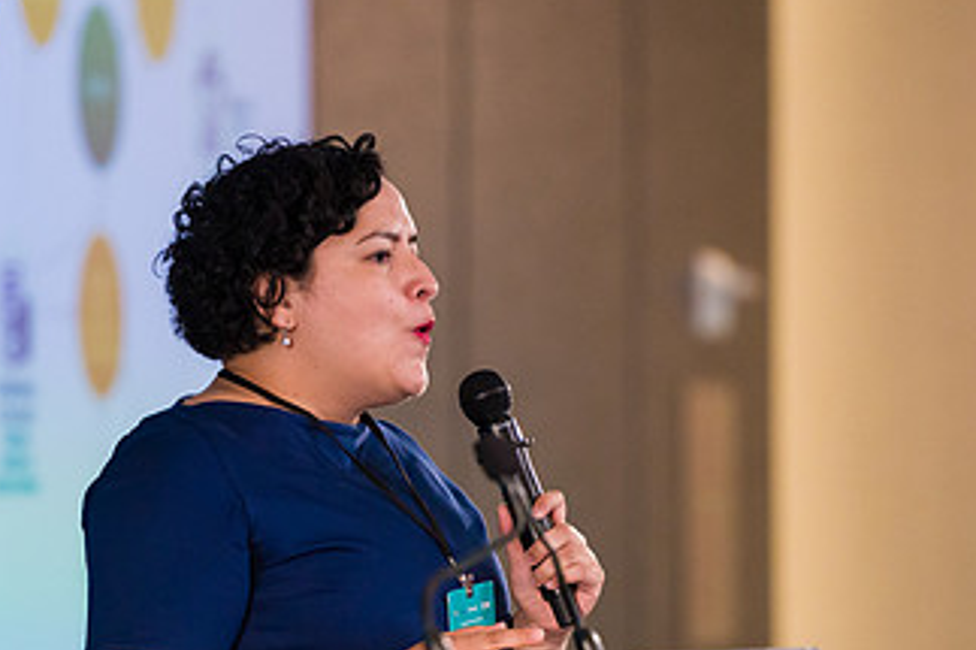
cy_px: 442
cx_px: 423
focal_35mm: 395
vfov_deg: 3.5
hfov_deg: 5.2
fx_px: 10703
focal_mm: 200
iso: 3200
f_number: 3.2
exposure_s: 1/200
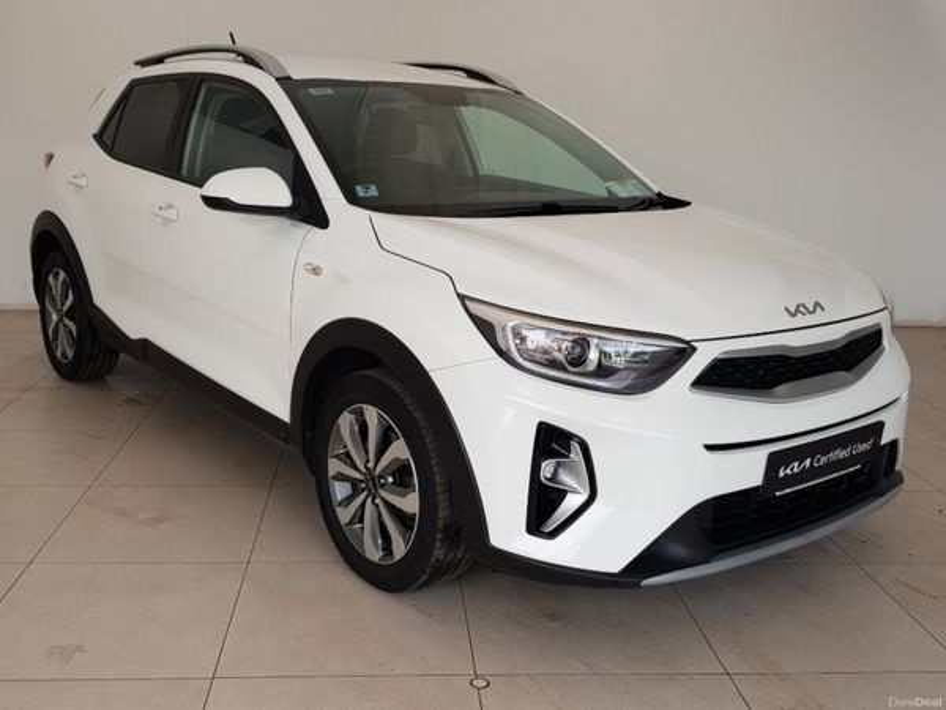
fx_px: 711
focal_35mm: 26
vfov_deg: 53.1
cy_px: 355
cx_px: 473
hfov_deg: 67.3
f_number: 1.7
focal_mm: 4.2
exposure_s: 1/273
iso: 40
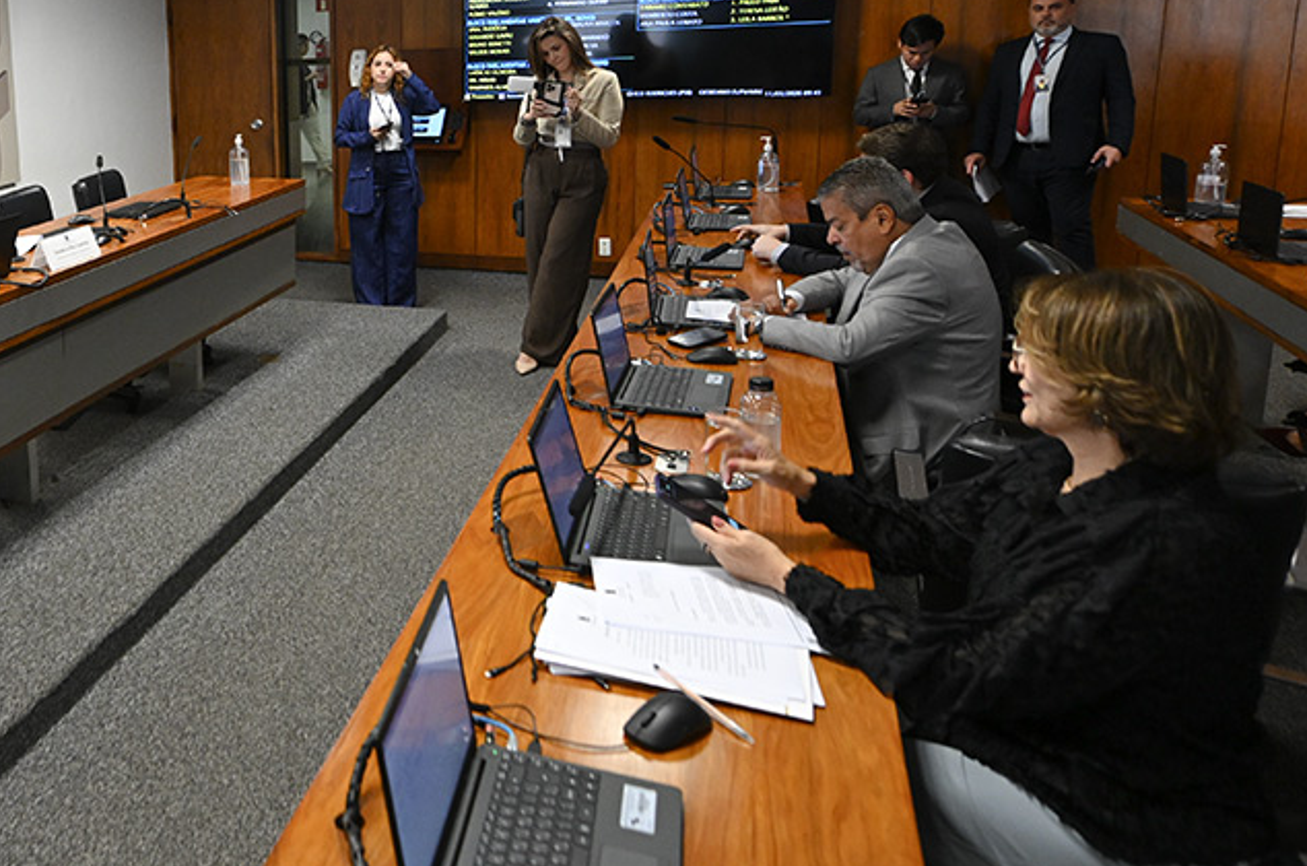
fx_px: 688
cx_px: 501
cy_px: 361
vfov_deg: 63.9
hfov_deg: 85.5
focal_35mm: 19
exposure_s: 1/200
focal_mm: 14
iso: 1600
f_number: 2.8
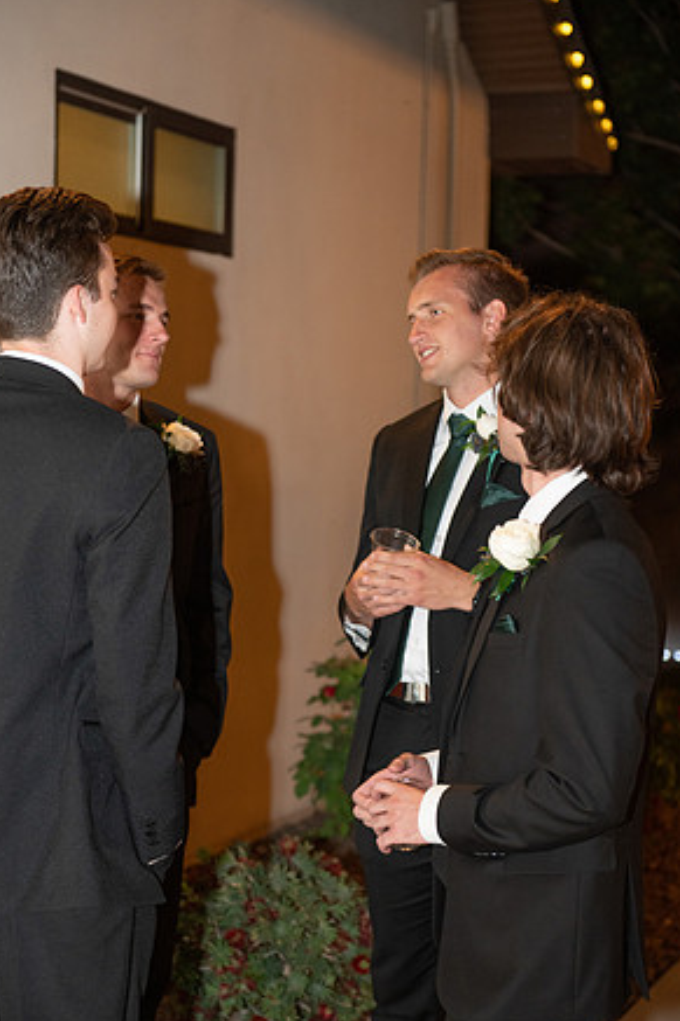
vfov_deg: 28.1
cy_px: 512
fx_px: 2041
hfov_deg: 18.9
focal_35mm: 72
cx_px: 335
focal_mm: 70
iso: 3200
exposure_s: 1/100
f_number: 3.5
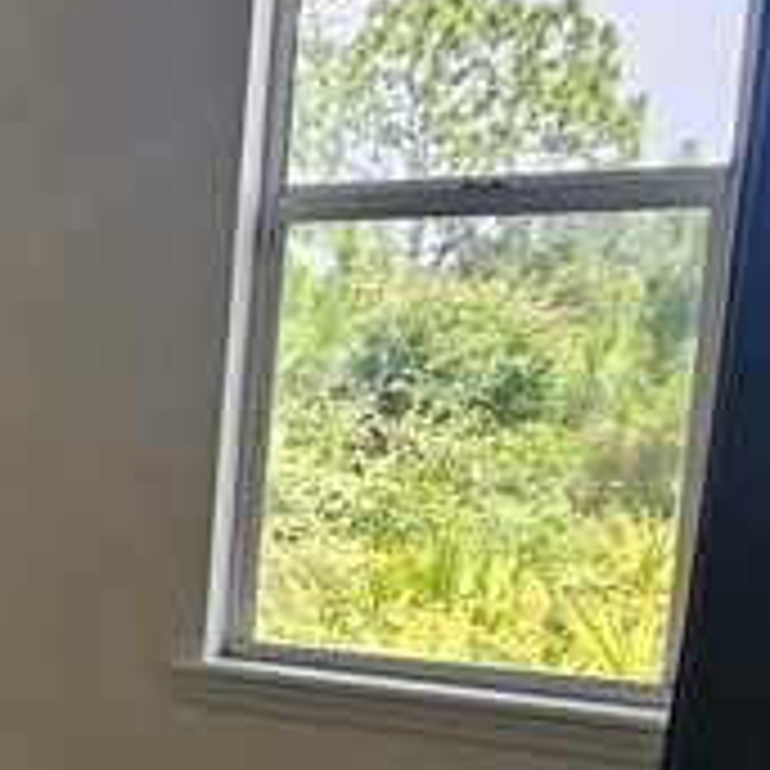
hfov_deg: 16.1
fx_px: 1736
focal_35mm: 69
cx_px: -946
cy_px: 518
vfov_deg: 24.9
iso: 80
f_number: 2.2
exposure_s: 1/120
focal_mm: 2.2
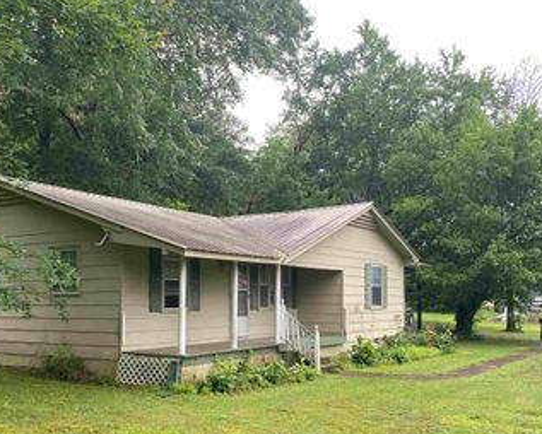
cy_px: 288
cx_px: 267
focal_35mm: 40
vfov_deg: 37.0
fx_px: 642
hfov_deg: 45.8
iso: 32
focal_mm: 4.25
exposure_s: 1/234
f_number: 1.8
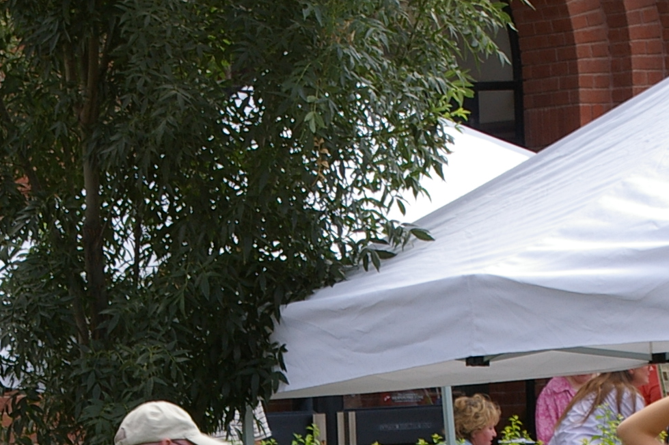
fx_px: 4707
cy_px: 620
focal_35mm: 254
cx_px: 204
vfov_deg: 5.4
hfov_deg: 8.1
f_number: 11
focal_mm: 55
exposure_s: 1/45
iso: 200
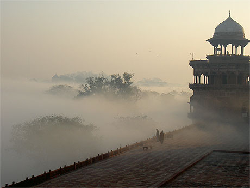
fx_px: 498
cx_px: 125
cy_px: 94
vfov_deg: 21.3
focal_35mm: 69
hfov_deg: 28.2
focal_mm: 14.2
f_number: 6.1
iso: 100
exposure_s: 1/263
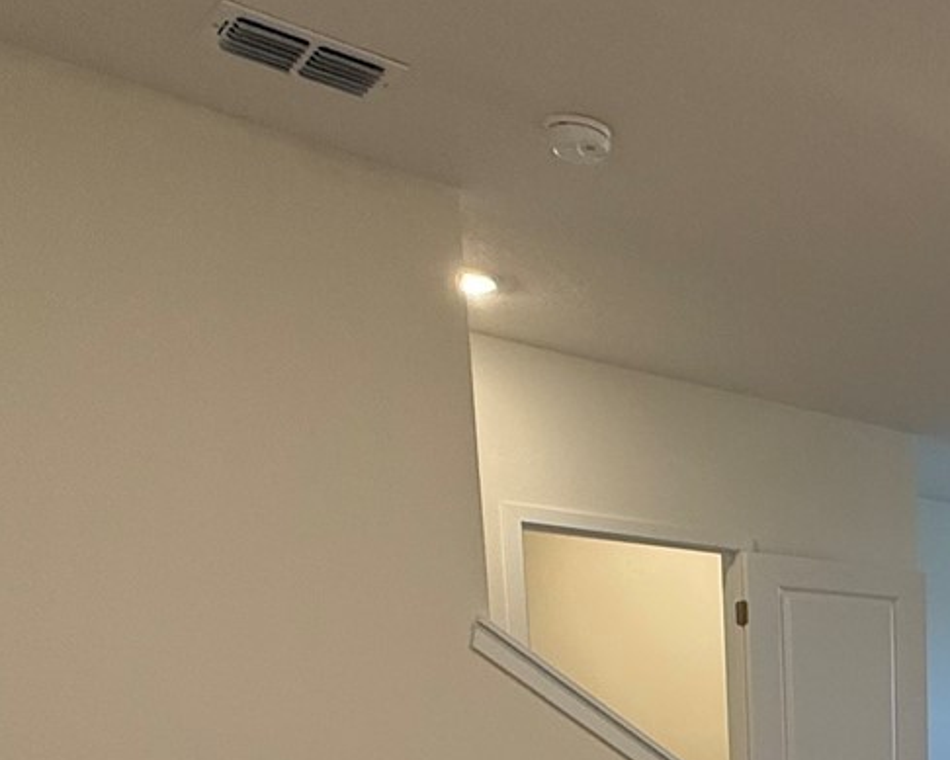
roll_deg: -1.2
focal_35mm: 45
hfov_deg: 34.4
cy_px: 963
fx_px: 1265
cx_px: 1093
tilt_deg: -10.0
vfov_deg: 28.2
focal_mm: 2.22
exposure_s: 1/120
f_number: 2.2
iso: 200
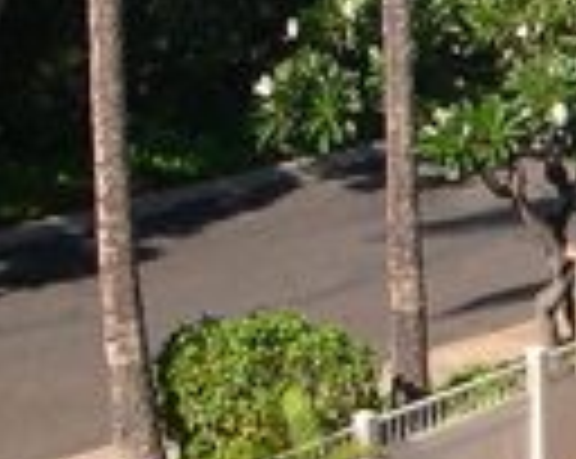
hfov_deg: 8.2
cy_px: -68
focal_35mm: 232
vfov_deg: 6.6
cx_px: 850
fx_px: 3949
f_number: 7.6
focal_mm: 8
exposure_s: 1/144
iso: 100
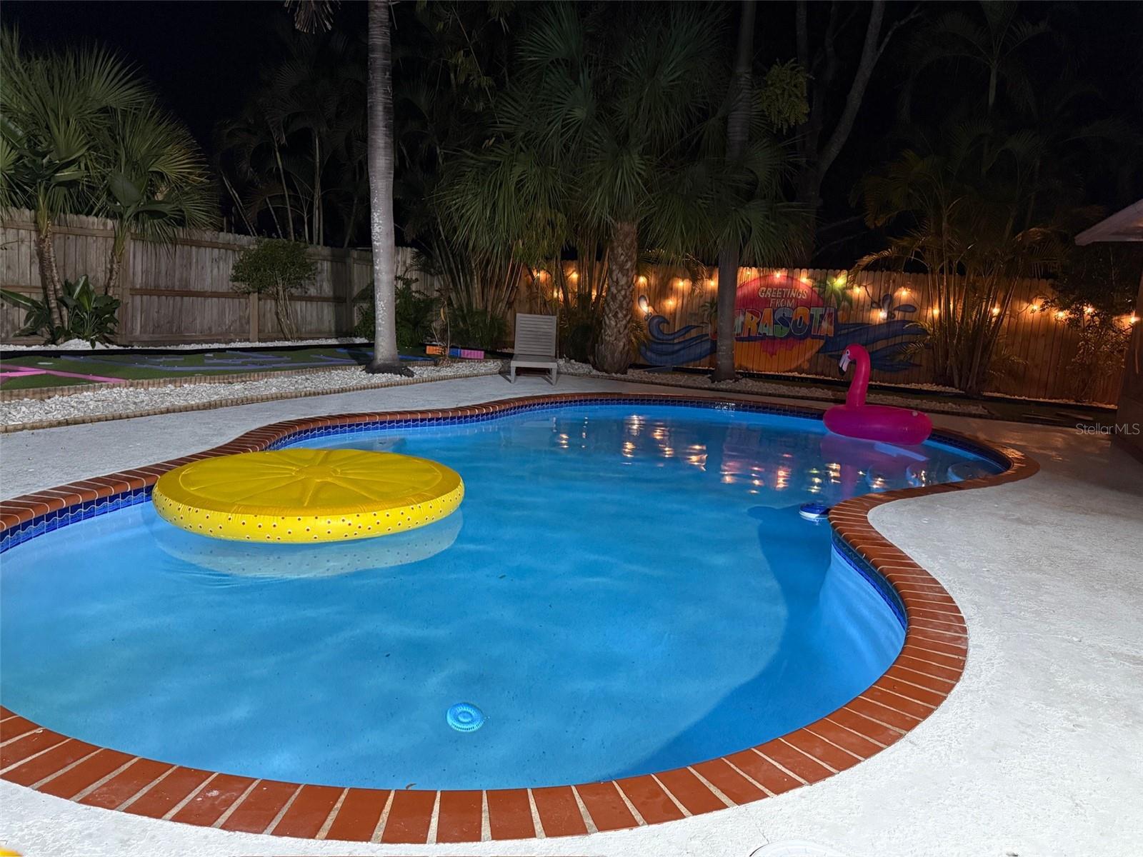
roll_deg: -3.8
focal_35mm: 24
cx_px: 572
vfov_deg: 56.8
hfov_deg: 71.6
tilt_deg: -9.4
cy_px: 428
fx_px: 792
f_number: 1.78
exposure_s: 1/60
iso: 800
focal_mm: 6.76
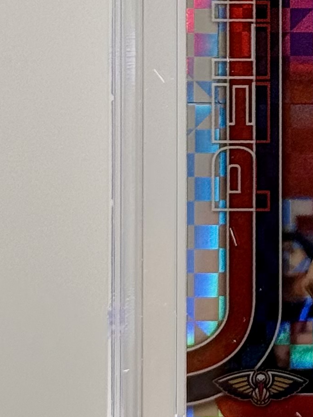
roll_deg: -1.0
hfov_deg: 6.8
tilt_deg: -15.1
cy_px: 81
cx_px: 534
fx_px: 2580
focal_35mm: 214
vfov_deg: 9.2
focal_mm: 6.76
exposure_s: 1/261
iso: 64
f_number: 1.78
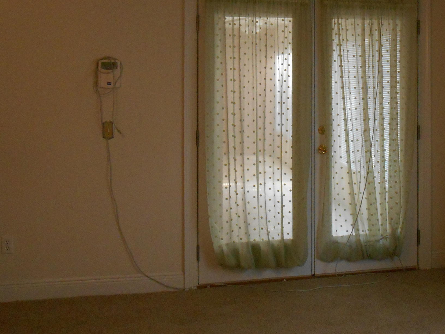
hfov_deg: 38.7
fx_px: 617
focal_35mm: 48
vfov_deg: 29.7
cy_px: 78
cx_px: 331
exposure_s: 1/30
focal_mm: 4.7
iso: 360
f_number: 3.4
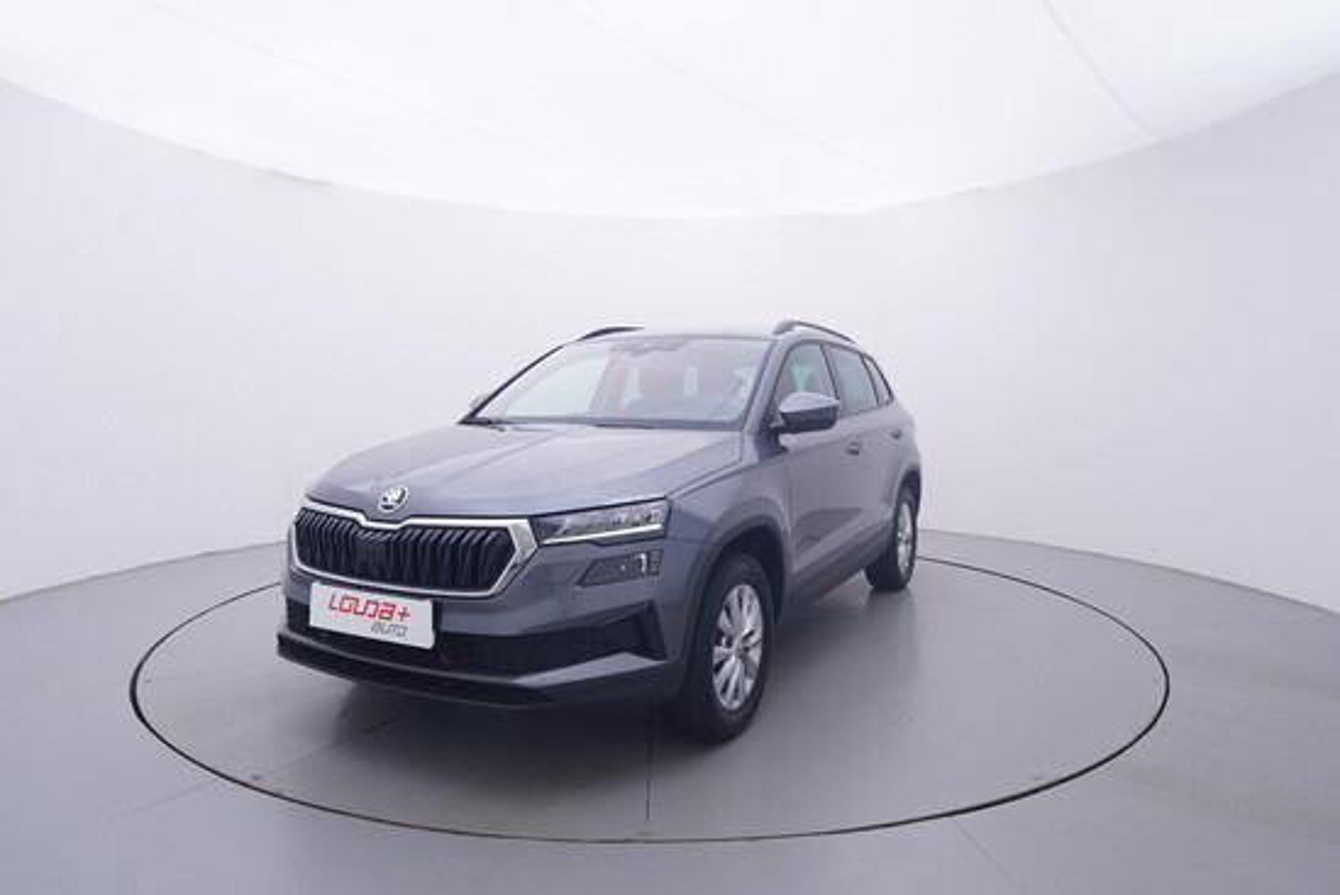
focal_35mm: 22
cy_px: 448
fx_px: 838
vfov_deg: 56.2
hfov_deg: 77.3
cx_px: 670
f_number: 5
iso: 200
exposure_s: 1/80
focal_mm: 15
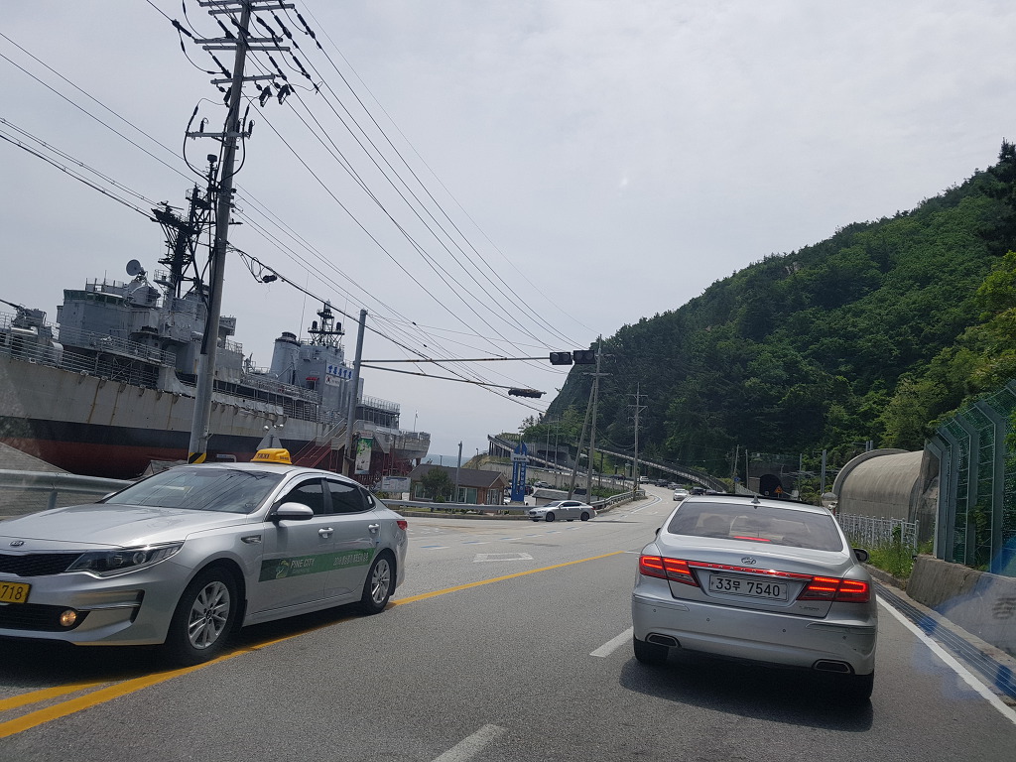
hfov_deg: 67.3
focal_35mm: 26
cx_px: 508
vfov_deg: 53.1
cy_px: 381
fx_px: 763
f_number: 1.7
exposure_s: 1/5296
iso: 50
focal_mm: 4.2
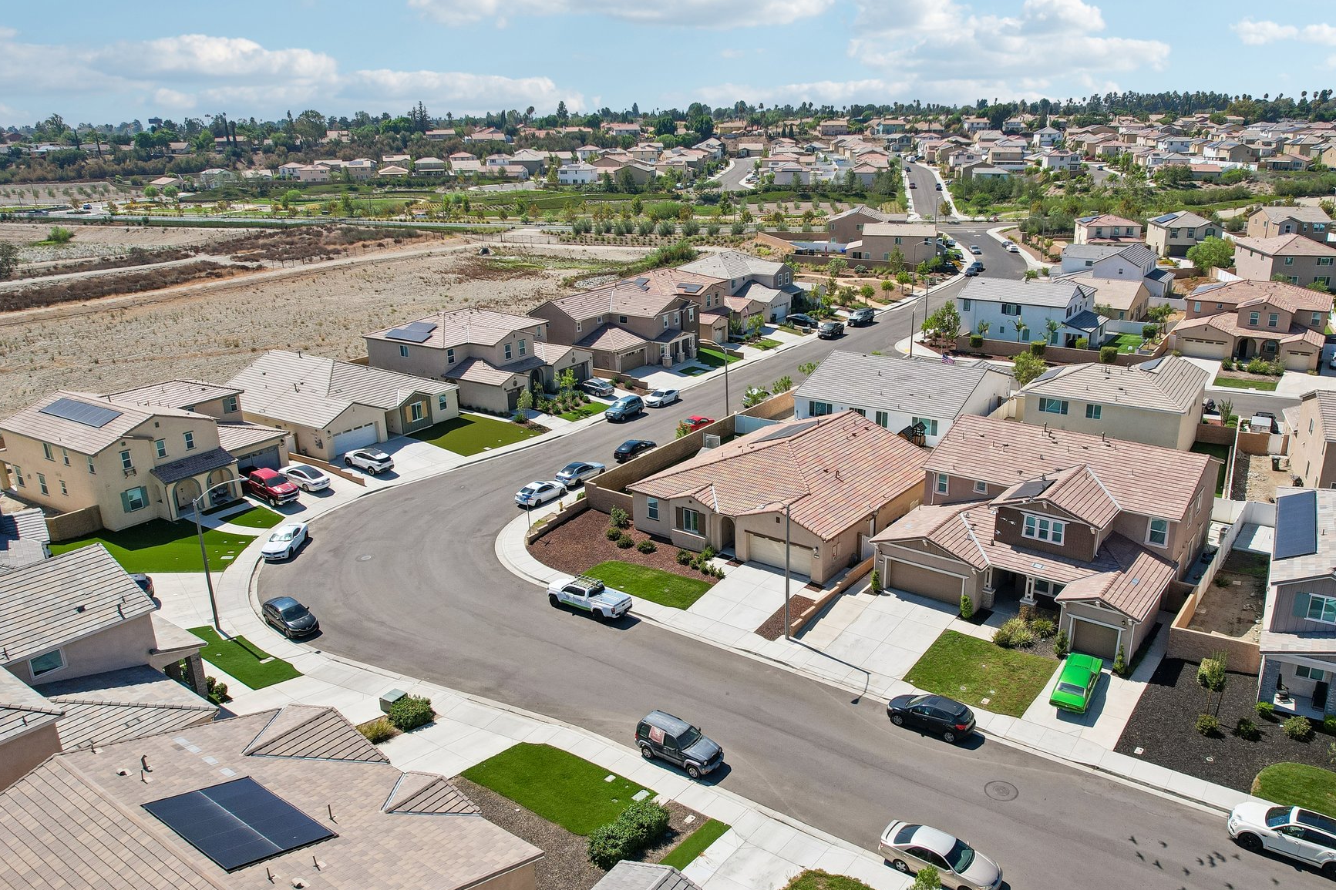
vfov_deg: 49.5
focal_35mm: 26
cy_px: 463
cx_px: 732
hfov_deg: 69.2
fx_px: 965
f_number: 2.8
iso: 120
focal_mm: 8.4
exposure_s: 1/2500
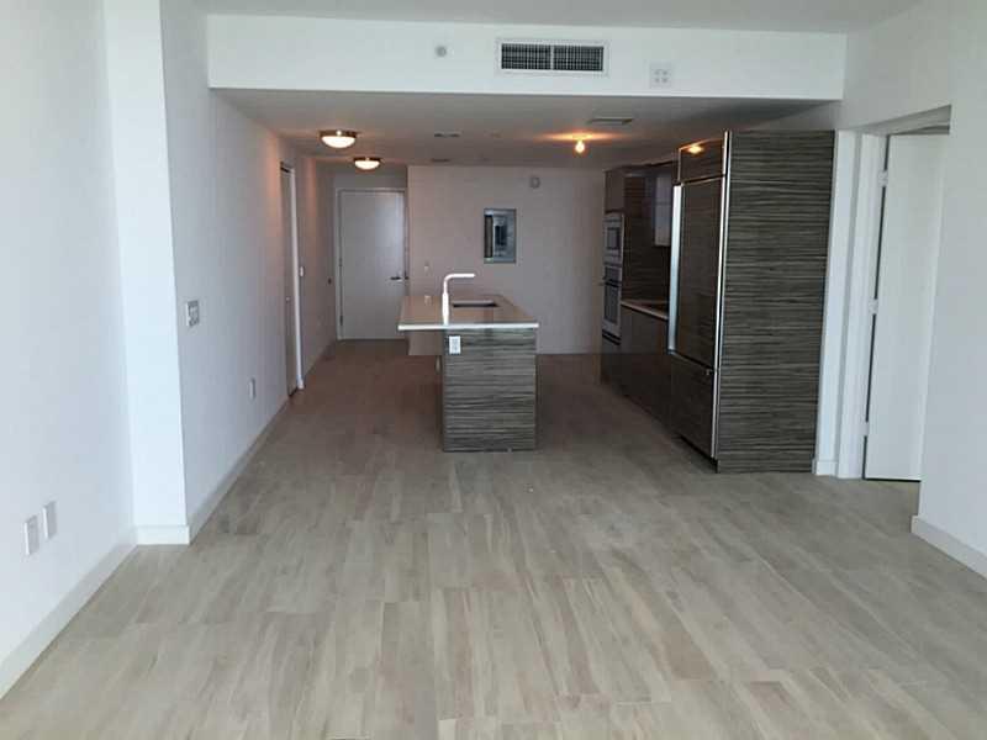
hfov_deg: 61.7
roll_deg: -1.1
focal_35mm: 29
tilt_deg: -9.4
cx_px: 494
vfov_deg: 48.2
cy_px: 370
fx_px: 827
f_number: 2.2
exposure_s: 1/60
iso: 40
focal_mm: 4.15
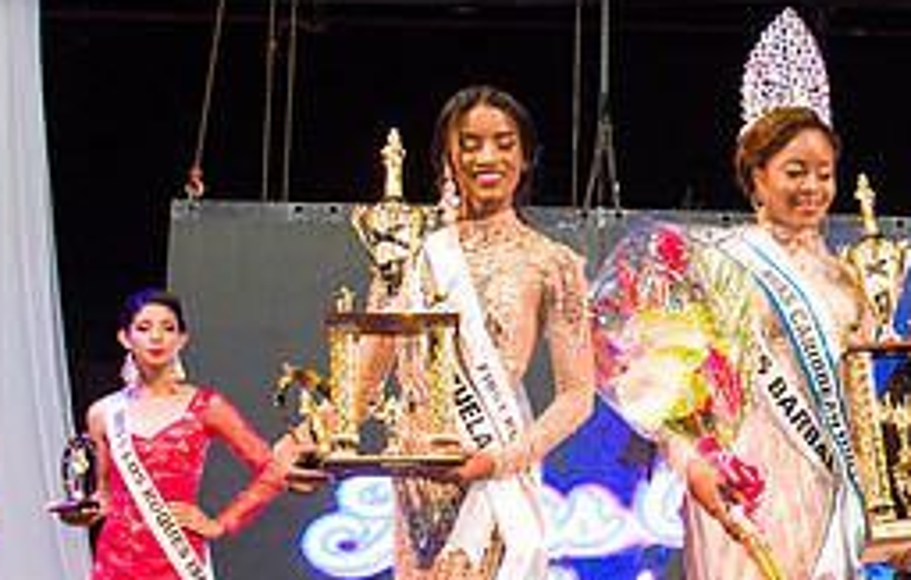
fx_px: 1972
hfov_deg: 25.0
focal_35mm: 79
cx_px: 875
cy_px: 442
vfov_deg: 16.6
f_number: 5
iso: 4000
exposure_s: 1/160
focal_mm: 27
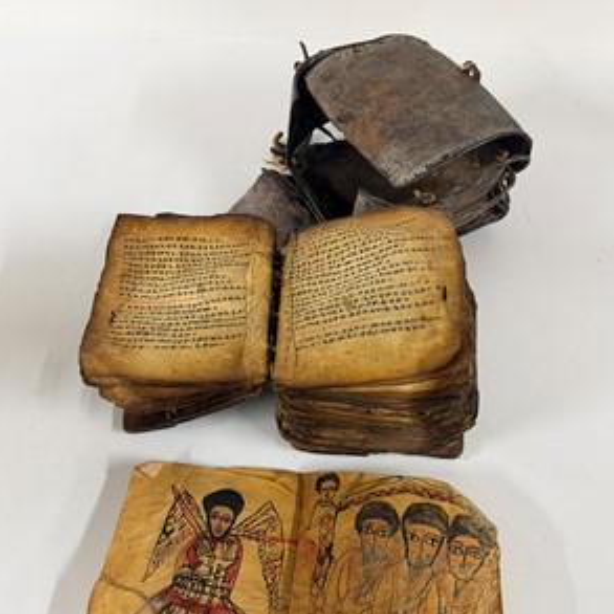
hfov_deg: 55.6
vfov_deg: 55.1
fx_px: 582
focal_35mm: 29
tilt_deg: -60.8
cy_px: 379
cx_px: 308
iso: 250
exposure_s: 1/50
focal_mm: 6.76
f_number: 1.78
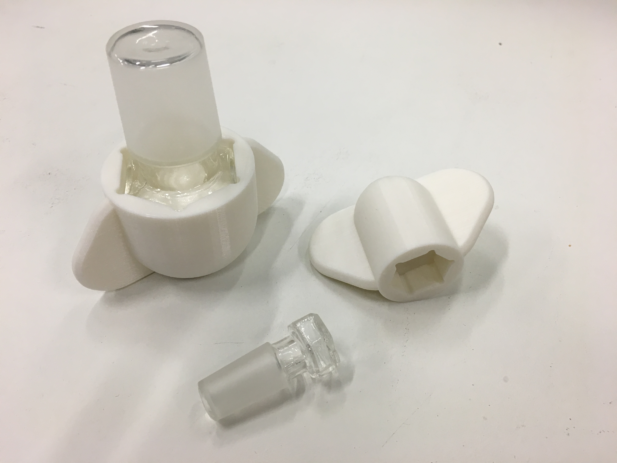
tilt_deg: -45.8
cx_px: 308
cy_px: 232
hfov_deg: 61.7
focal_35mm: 29
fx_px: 517
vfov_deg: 48.2
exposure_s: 1/33
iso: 40
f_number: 2.2
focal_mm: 4.15
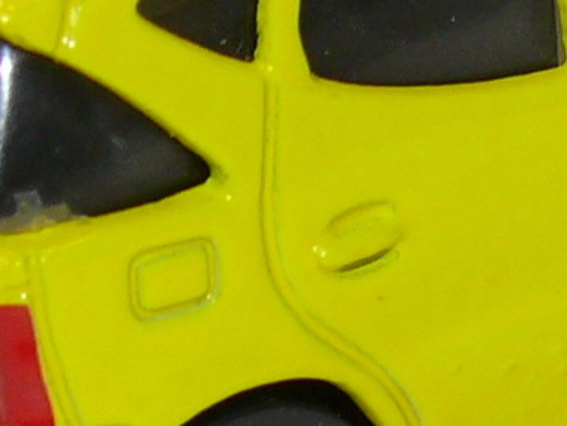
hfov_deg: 4.3
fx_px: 7621
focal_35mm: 465
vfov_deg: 3.2
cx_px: 578
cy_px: -60
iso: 100
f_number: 4
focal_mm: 13.9
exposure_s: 1/30
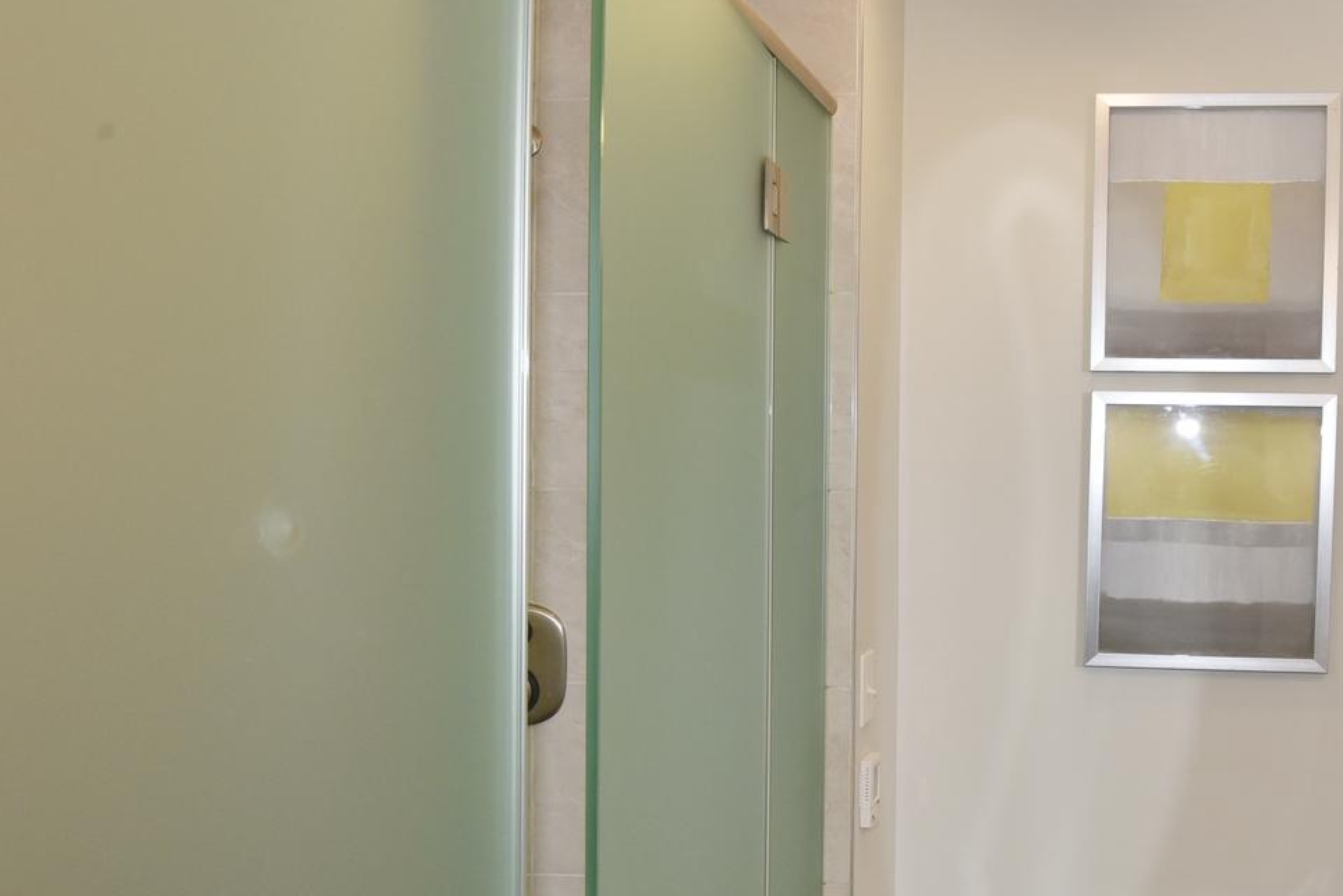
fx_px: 1268
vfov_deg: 37.4
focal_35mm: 34
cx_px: 1049
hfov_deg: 52.6
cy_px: 723
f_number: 10
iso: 800
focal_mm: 16
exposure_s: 1/60
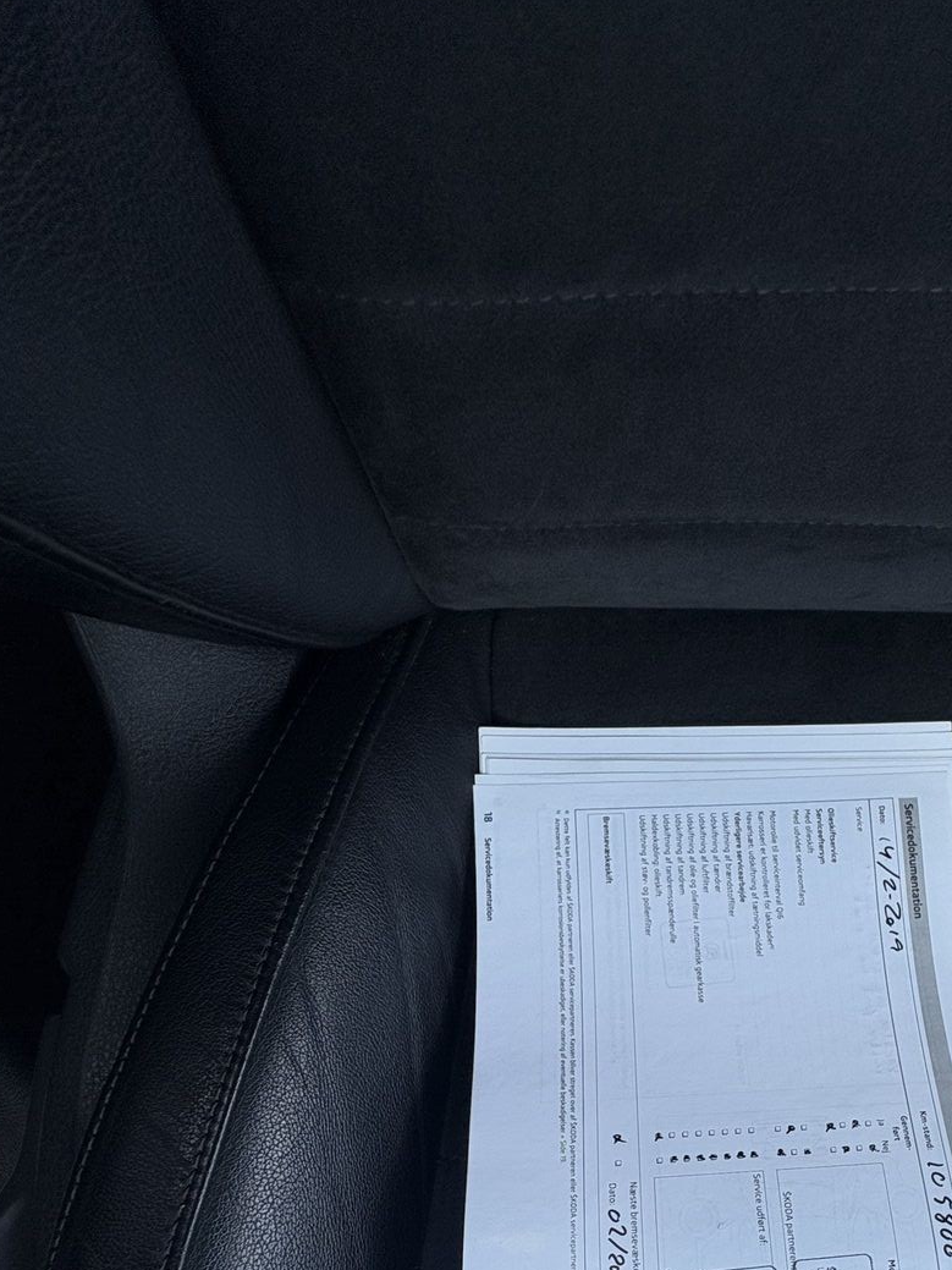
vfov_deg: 66.6
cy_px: 1030
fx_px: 844
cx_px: 727
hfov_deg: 55.7
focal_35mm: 23
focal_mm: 2.22
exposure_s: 1/392
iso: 40
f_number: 2.2
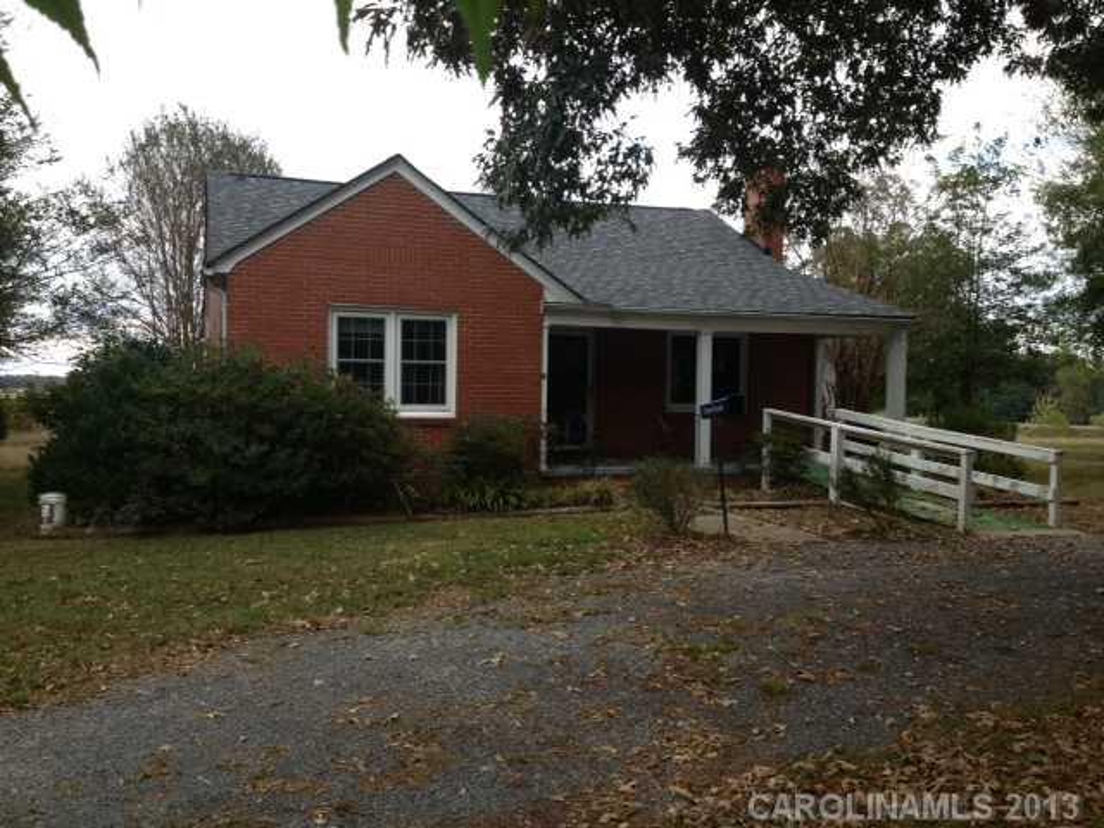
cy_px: 414
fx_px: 1116
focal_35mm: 35
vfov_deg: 40.7
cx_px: 552
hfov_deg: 52.6
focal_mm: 4.28
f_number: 2.4
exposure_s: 1/257
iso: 50
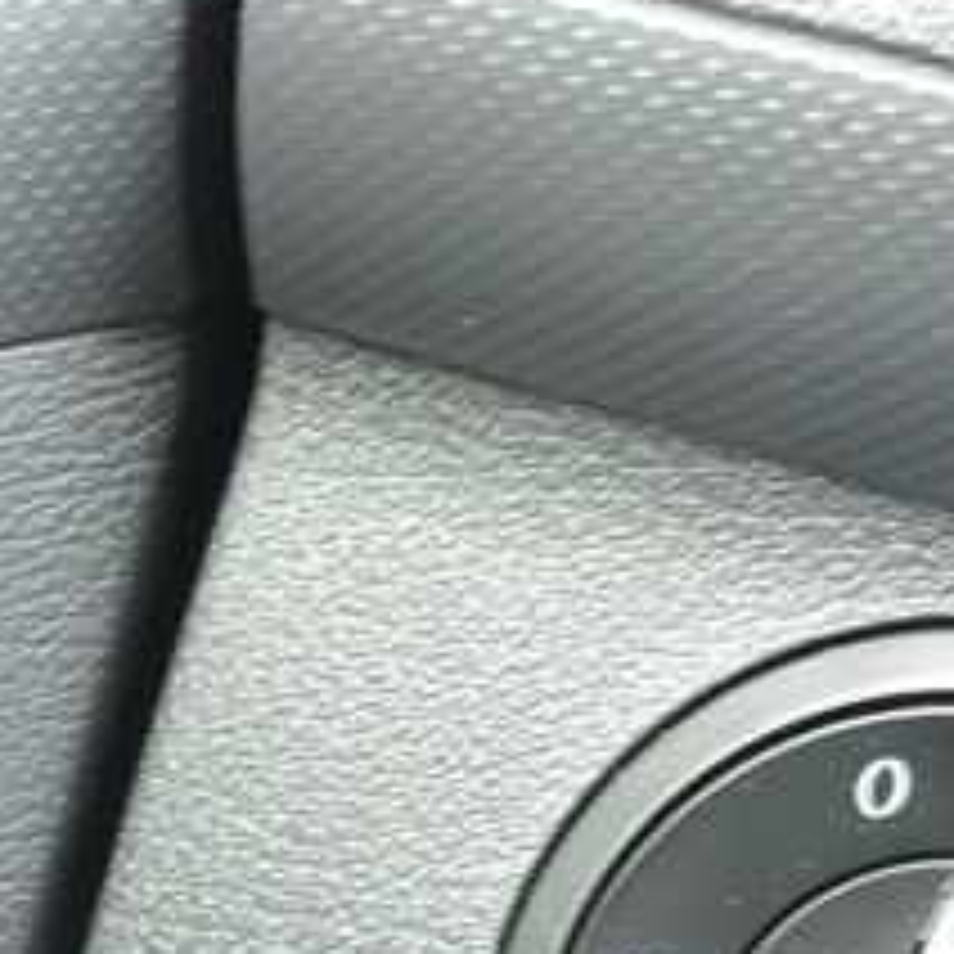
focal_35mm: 111
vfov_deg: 14.5
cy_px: 1469
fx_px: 3461
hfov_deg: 15.2
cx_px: -148
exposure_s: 1/30
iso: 280
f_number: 3.5
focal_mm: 10
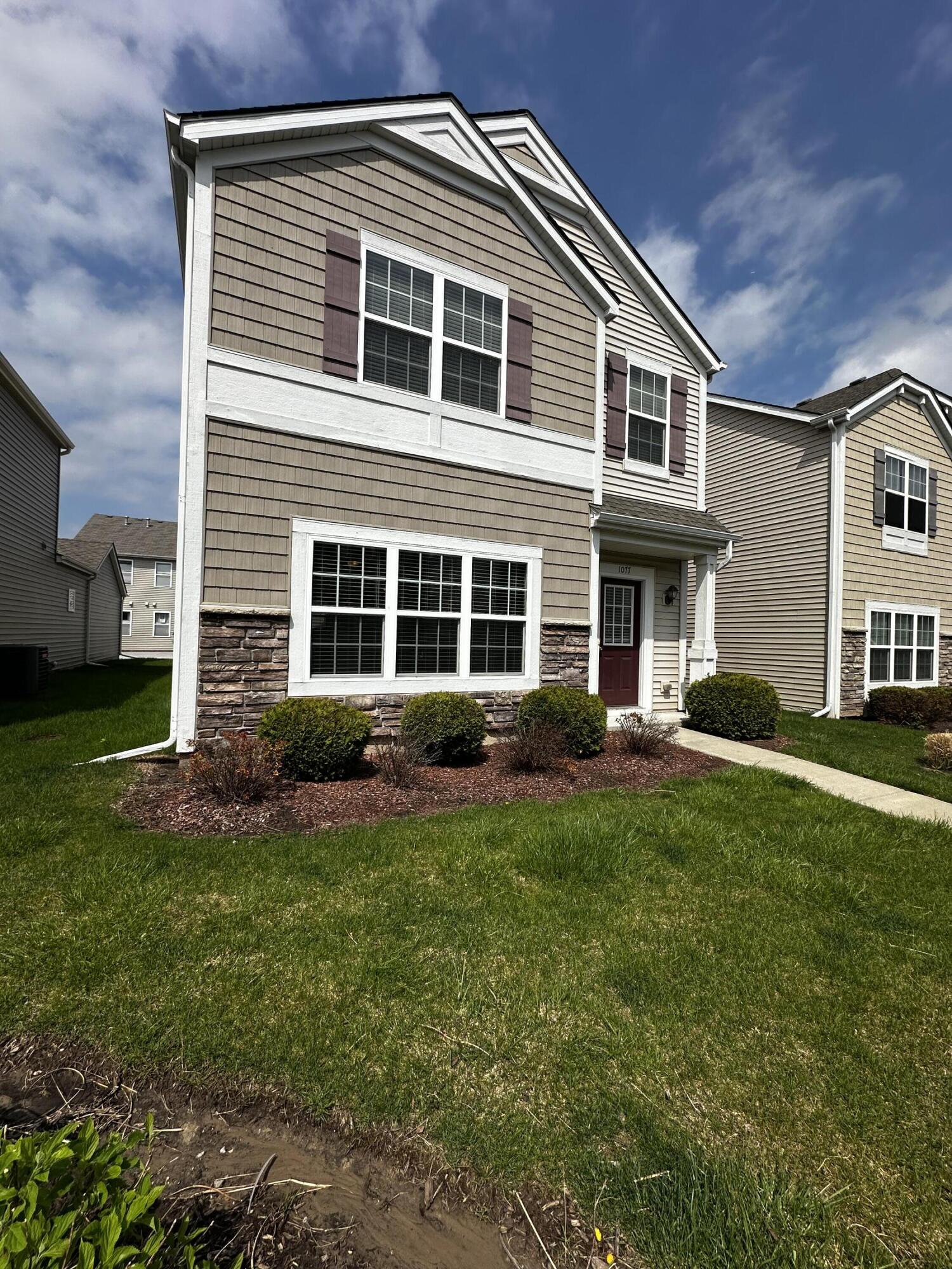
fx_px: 513
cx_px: 476
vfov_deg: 102.1
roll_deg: -2.9
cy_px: 634
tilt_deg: +0.1
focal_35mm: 14
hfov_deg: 85.7
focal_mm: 2.22
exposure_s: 1/3610
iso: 50
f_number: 2.2
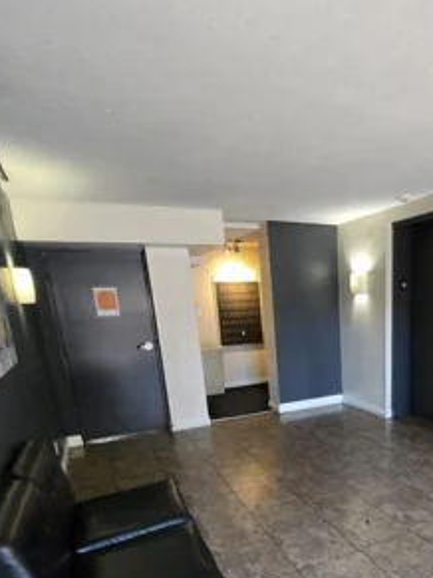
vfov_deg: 65.6
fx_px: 417
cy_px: 427
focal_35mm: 25
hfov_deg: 52.1
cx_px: 332
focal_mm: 1.7
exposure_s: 1/60
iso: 500
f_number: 2.2
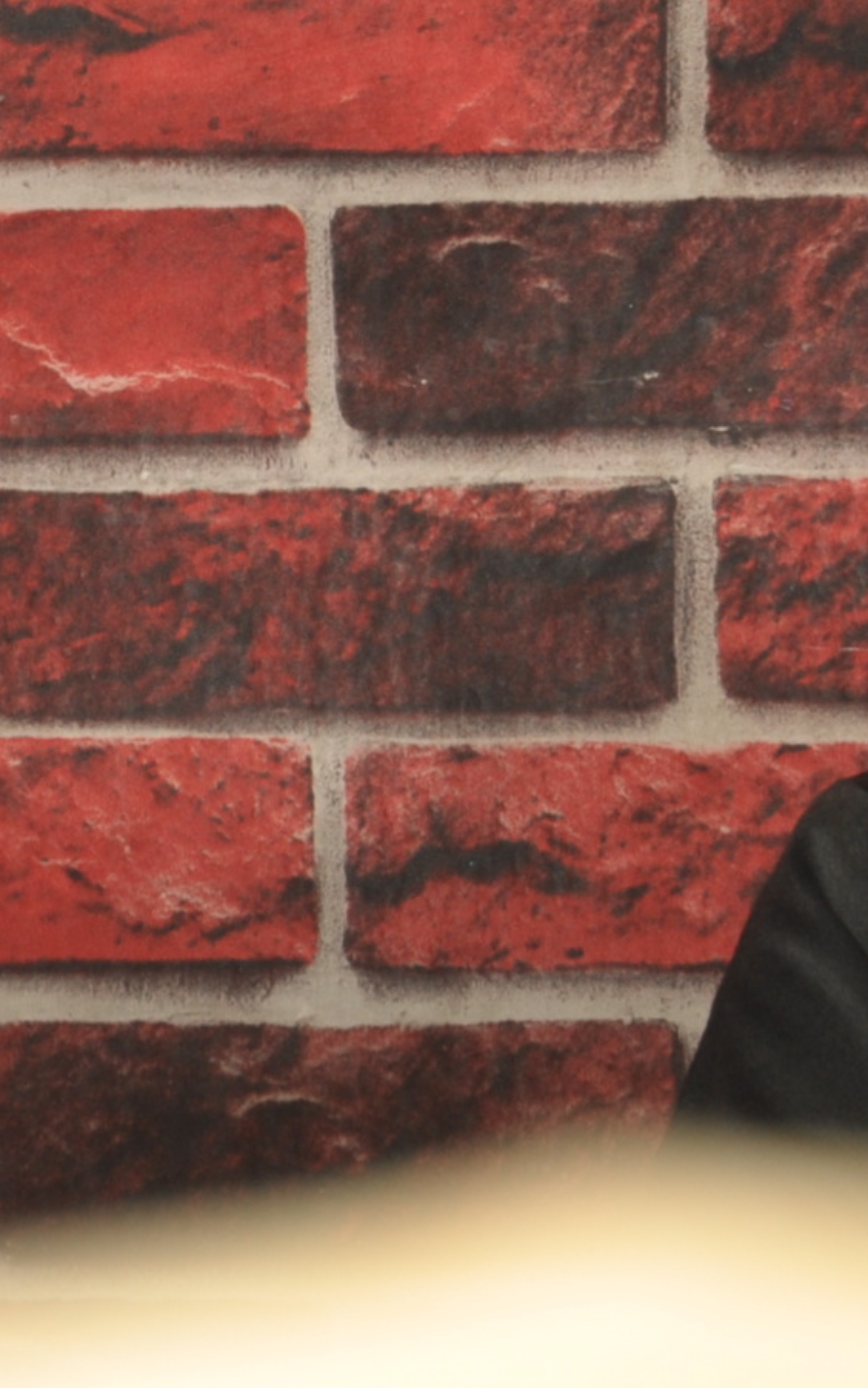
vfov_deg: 3.7
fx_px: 21636
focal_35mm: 572
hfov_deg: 2.3
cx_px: -377
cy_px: -68
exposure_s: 1/60
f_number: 5.6
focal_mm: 105
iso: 200
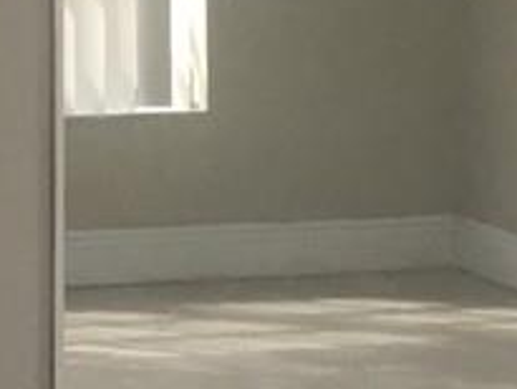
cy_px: 109
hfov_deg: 8.7
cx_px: 340
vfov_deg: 6.6
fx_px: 3377
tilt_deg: -7.2
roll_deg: -1.1
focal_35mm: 226
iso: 32
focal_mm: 4.15
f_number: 2.2
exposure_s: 1/33
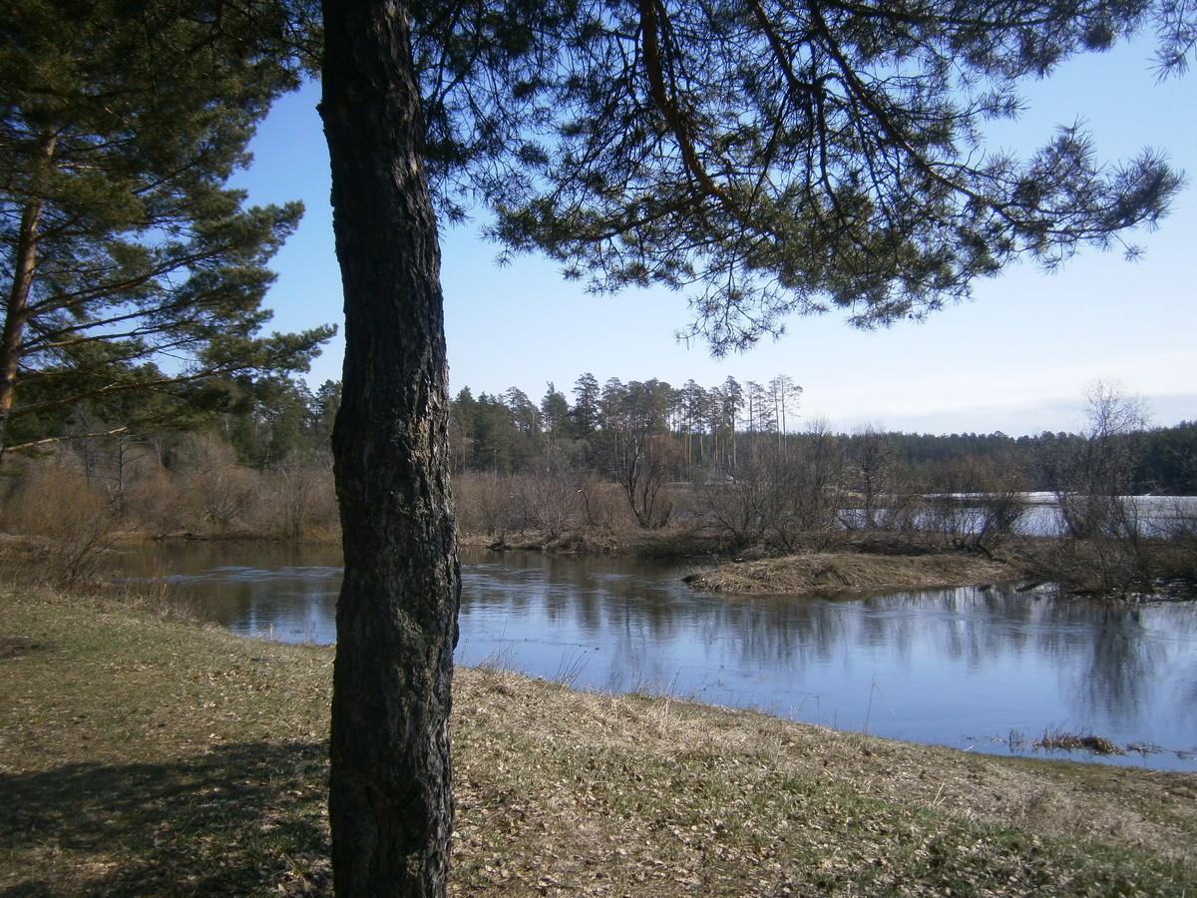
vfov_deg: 53.1
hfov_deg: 67.3
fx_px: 899
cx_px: 598
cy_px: 449
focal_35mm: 26
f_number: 8
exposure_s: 1/160
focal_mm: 4.7
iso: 80
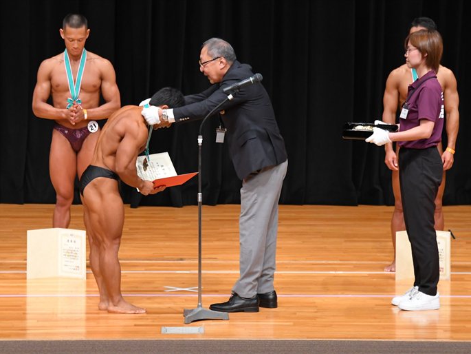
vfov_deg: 5.7
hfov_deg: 7.6
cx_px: 210
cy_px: 177
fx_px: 3552
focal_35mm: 261
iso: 4000
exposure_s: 1/400
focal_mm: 160
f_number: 5.6
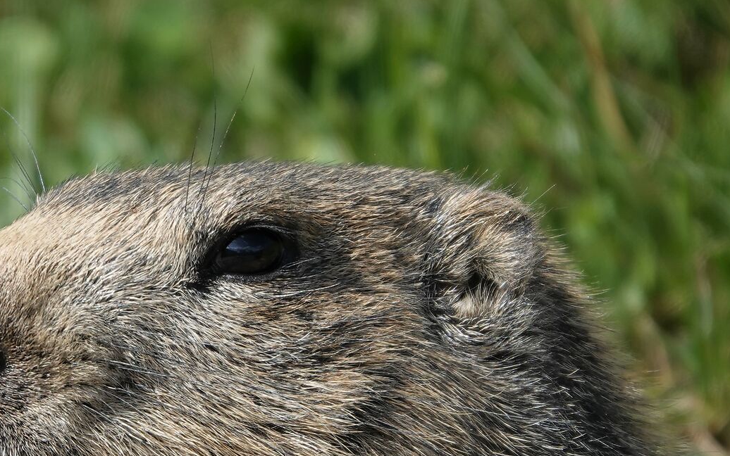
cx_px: 220
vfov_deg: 0.9
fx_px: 28177
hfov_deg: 1.5
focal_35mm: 1416
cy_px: 347
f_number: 4
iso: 100
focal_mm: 220
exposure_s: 1/640
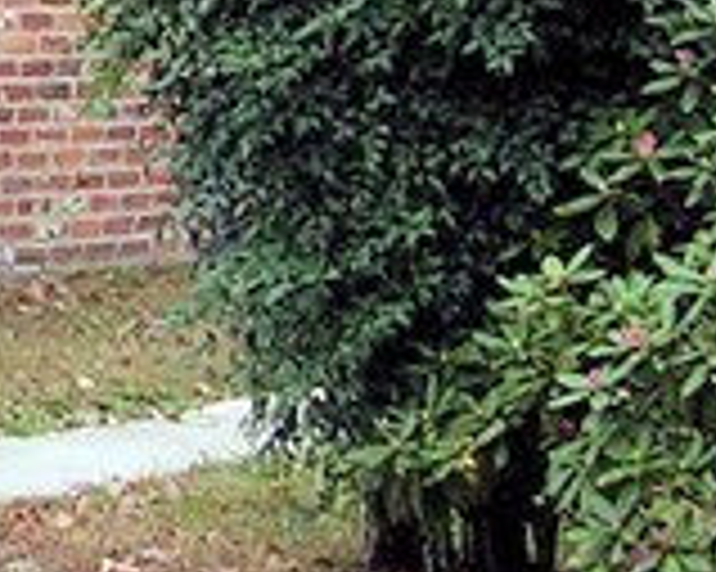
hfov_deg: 7.8
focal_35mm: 239
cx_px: -666
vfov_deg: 6.4
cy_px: -239
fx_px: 5062
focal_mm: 5.8
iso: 50
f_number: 2.8
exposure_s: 1/71.2
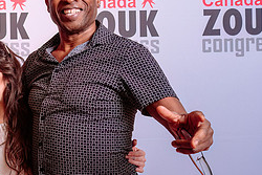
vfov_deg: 17.3
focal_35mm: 79
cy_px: 65
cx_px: -18
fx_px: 575
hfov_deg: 24.2
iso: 200
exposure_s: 1/160
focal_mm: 31
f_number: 4.5
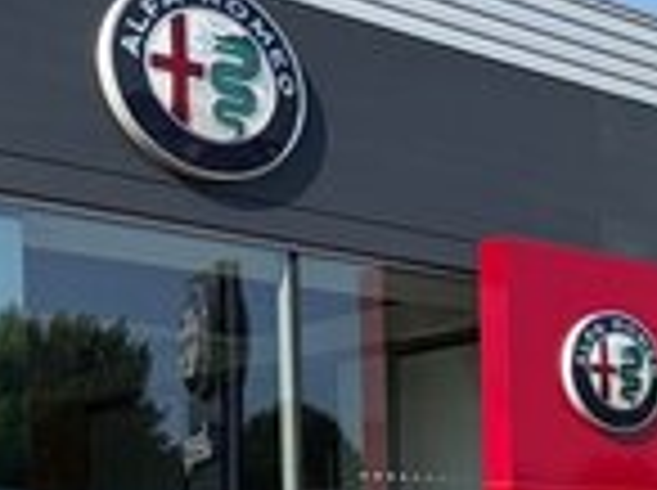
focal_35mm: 87
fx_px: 1649
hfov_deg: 19.5
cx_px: 1004
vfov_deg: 16.1
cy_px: 634
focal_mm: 5.96
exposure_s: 1/2451
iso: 50
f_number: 1.6
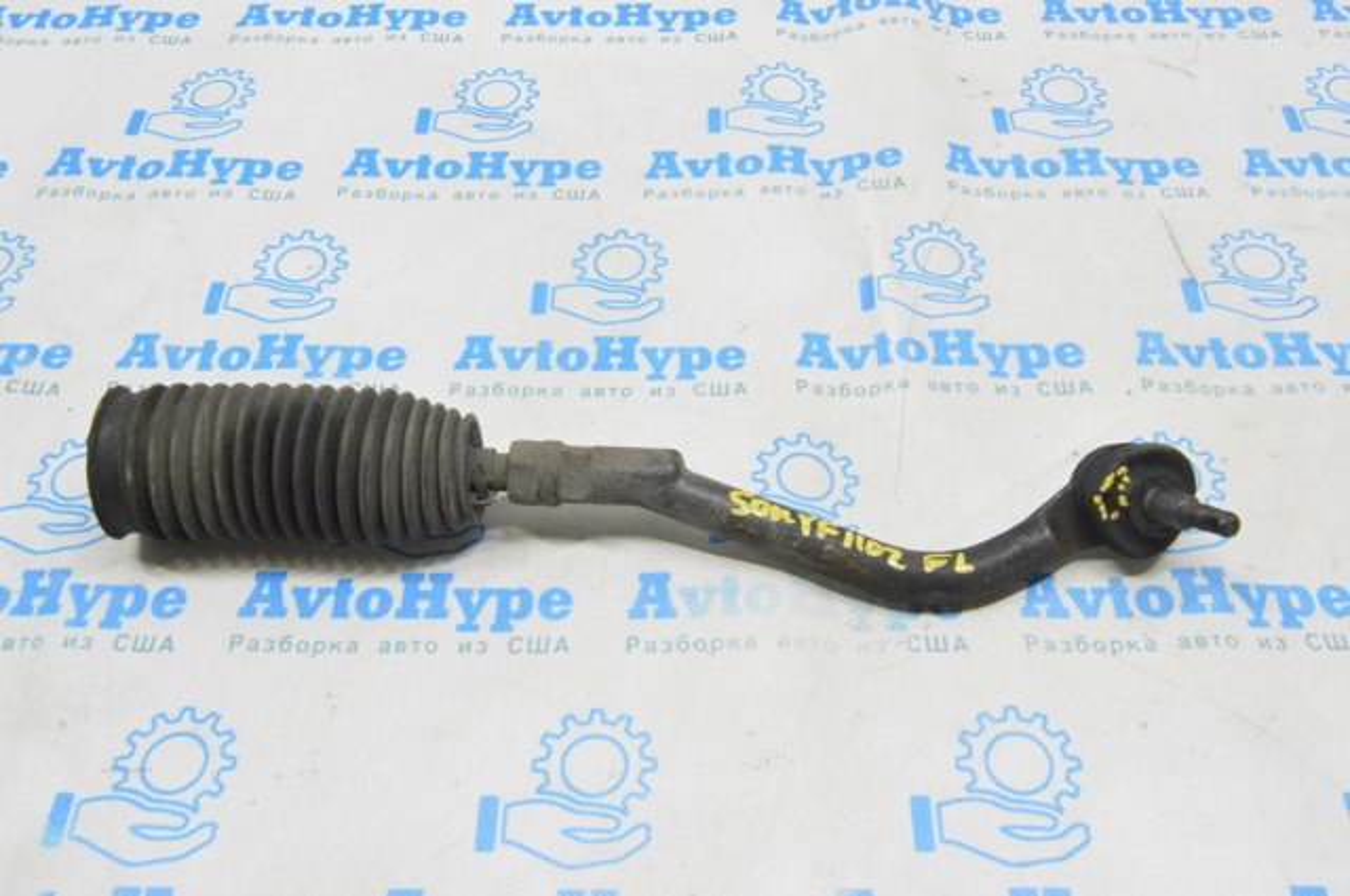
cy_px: 448
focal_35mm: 34
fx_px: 1292
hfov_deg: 55.2
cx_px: 675
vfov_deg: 38.3
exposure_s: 1/15
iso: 6400
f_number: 20
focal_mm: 23
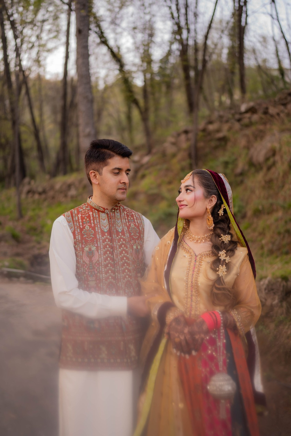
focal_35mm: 35
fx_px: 424
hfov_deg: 37.9
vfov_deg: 54.4
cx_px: 146
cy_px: 218
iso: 80
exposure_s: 1/160
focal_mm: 35
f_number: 1.4
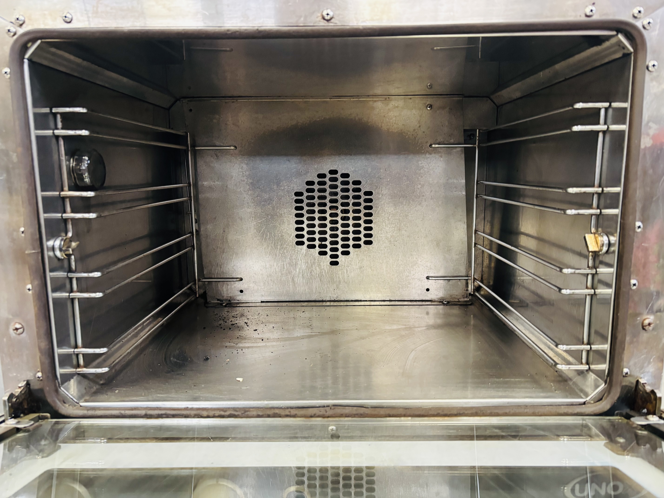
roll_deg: +1.4
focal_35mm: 26
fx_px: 499
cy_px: 249
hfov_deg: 67.3
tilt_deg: -8.6
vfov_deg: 53.1
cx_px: 332
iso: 400
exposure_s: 1/33
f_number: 1.6
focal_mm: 5.96
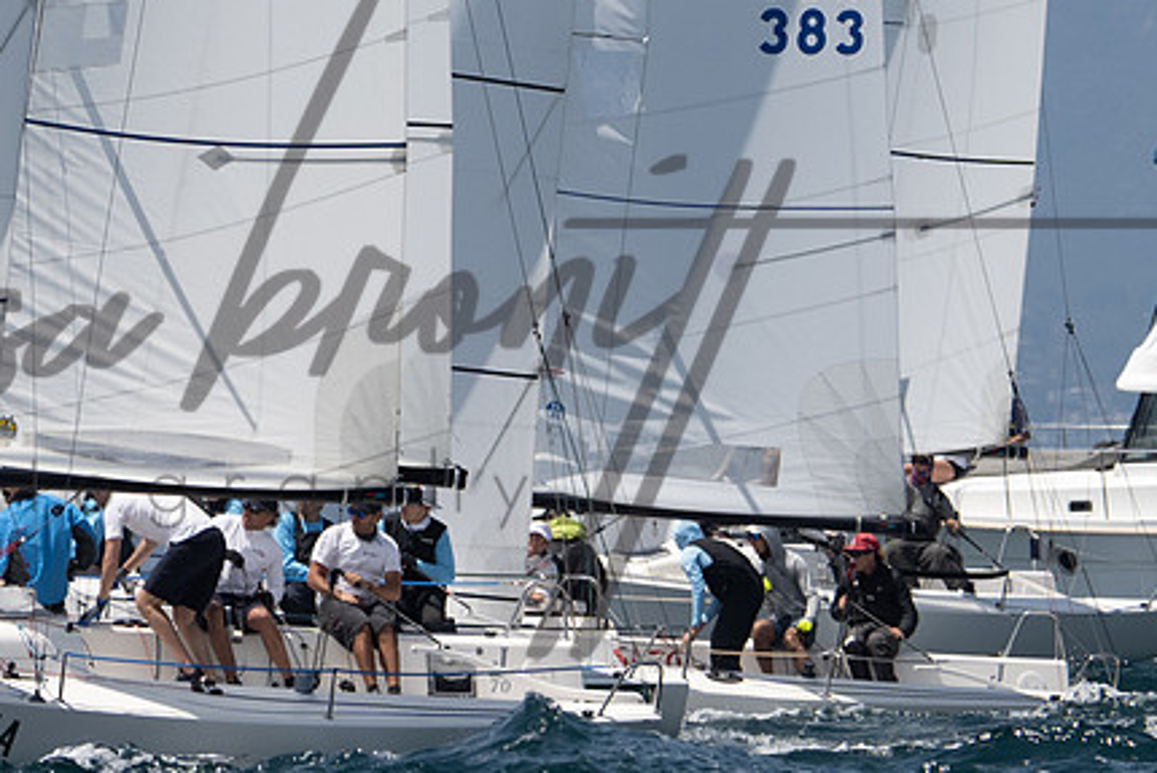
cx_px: 1181
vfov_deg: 2.3
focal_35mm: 591
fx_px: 18999
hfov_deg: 3.5
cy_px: -143
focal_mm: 220
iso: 400
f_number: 6.3
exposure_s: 1/2000
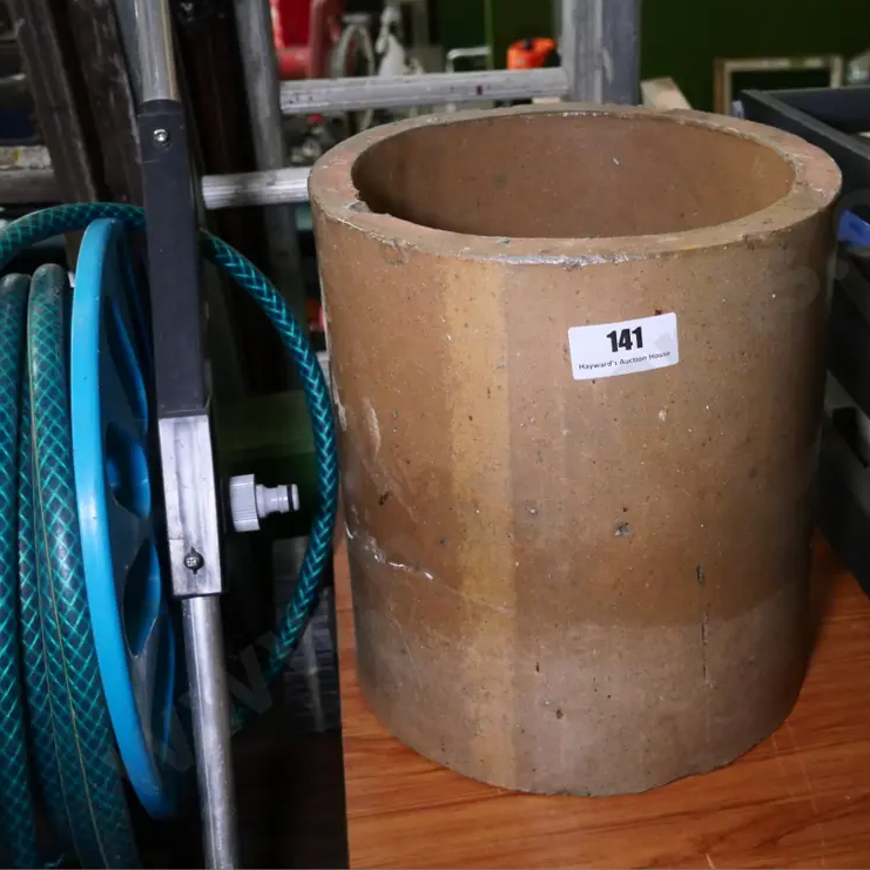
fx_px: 1251
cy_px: 423
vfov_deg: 38.3
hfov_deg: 37.8
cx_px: 595
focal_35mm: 44
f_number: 3.9
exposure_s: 1/320
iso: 3200
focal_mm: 18
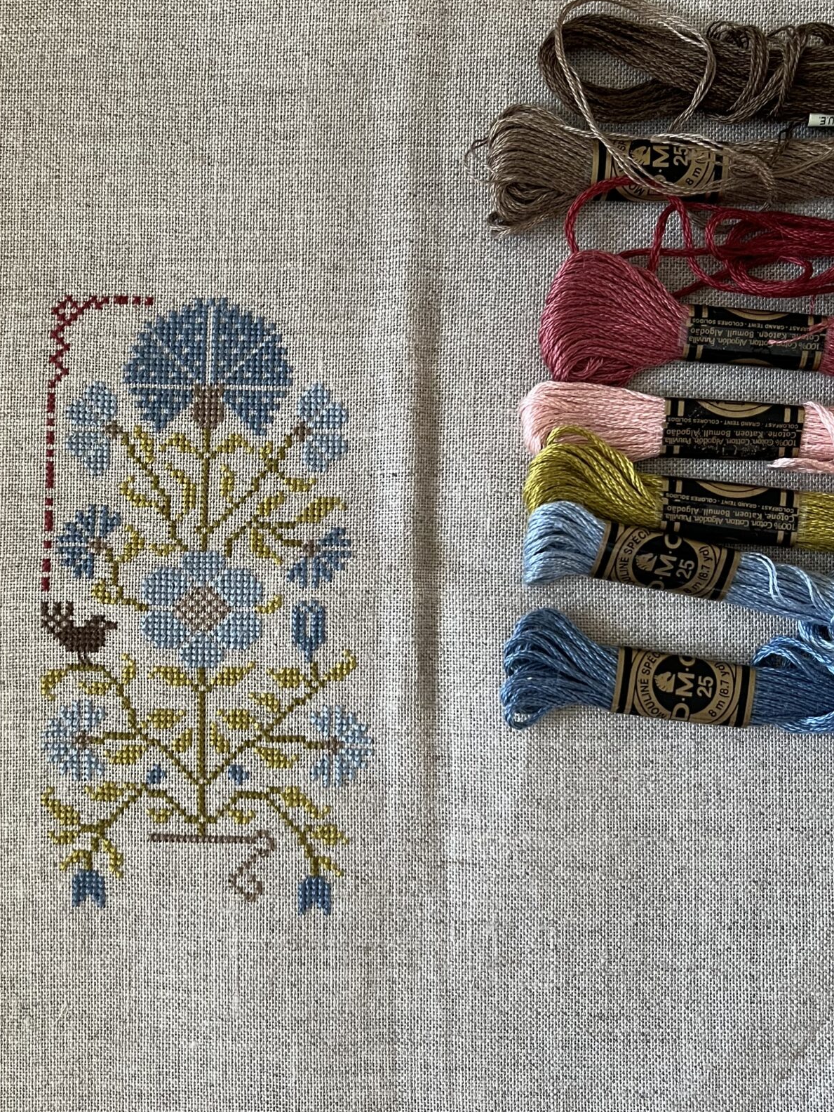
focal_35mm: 42
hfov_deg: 33.8
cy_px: 593
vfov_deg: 44.8
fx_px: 1349
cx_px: 229
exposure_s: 1/60
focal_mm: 5.1
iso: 125
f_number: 1.6
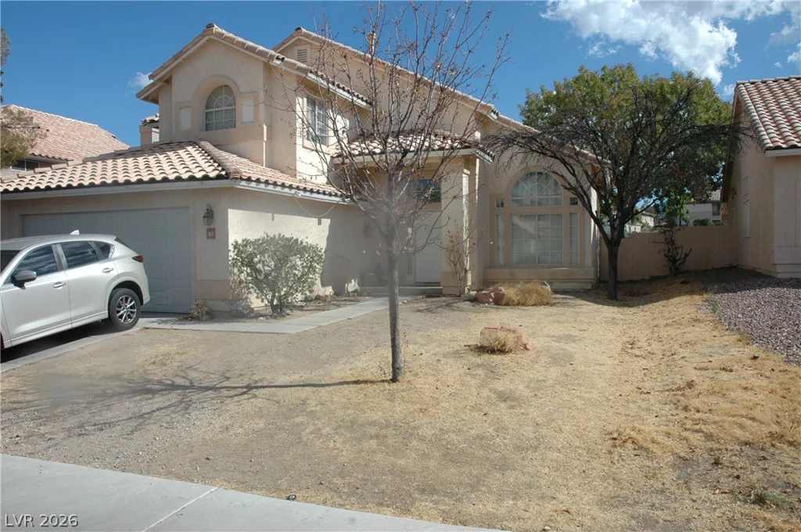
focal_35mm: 27
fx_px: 600
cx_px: 400
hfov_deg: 67.4
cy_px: 266
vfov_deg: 47.8
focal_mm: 18
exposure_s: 1/400
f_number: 10
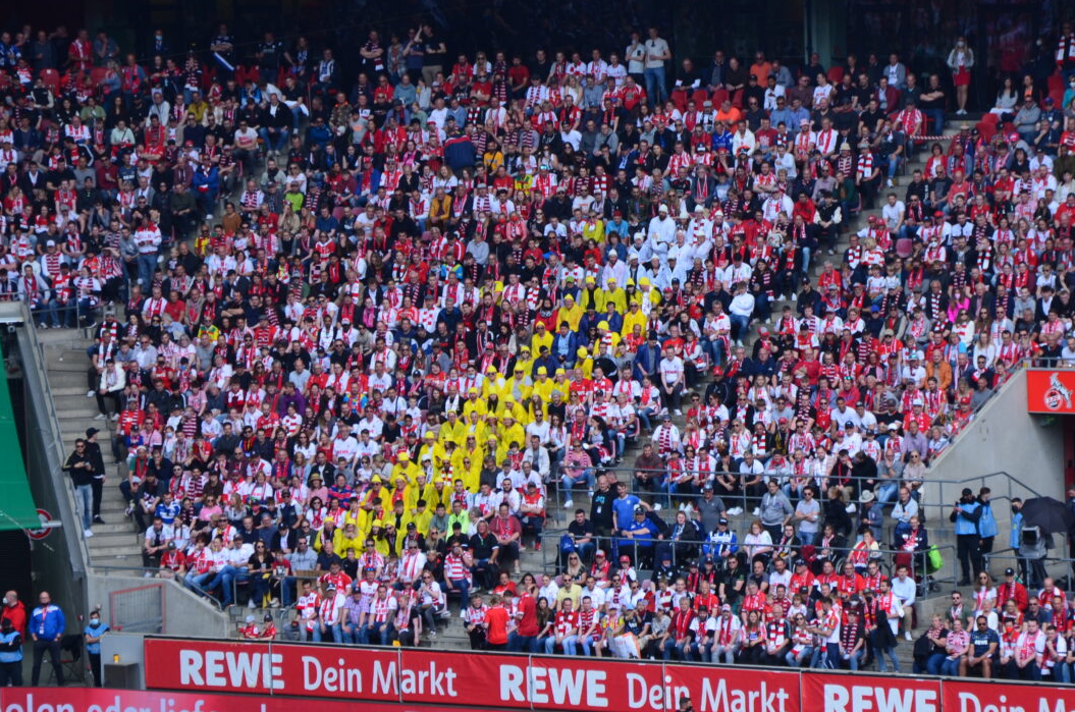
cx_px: 749
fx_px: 7116
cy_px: 388
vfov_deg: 5.7
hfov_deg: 8.6
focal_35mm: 239
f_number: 5.6
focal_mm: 105
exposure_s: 1/500
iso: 250
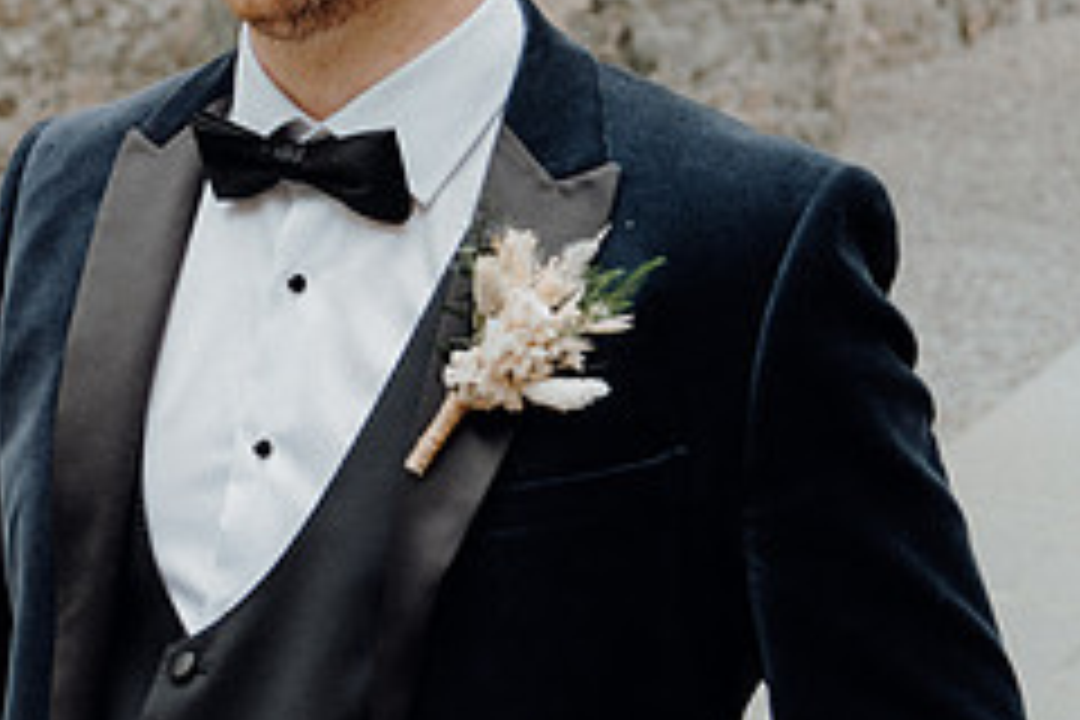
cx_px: -4
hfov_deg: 23.7
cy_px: 322
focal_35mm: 82
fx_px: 2460
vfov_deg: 16.6
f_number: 3.5
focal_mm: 34
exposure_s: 1/160
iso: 125
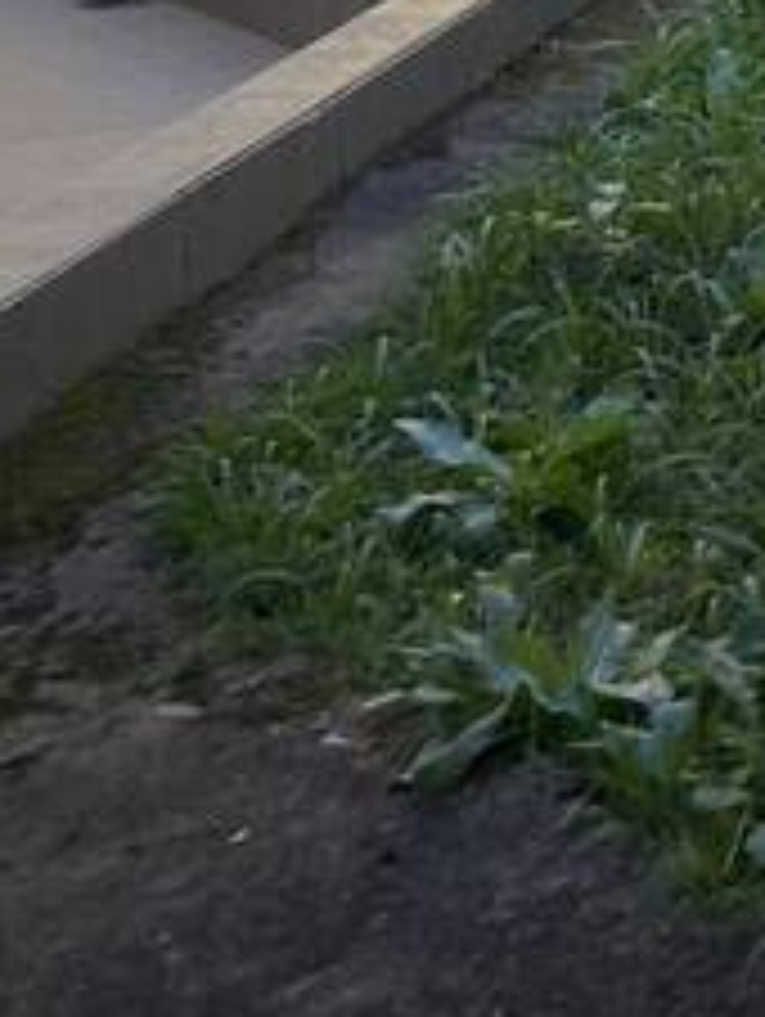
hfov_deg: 11.9
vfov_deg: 14.1
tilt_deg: +2.9
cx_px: 734
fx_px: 3647
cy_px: -792
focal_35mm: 124
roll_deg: +2.9
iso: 32
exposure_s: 1/359
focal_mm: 4.25
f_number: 1.8
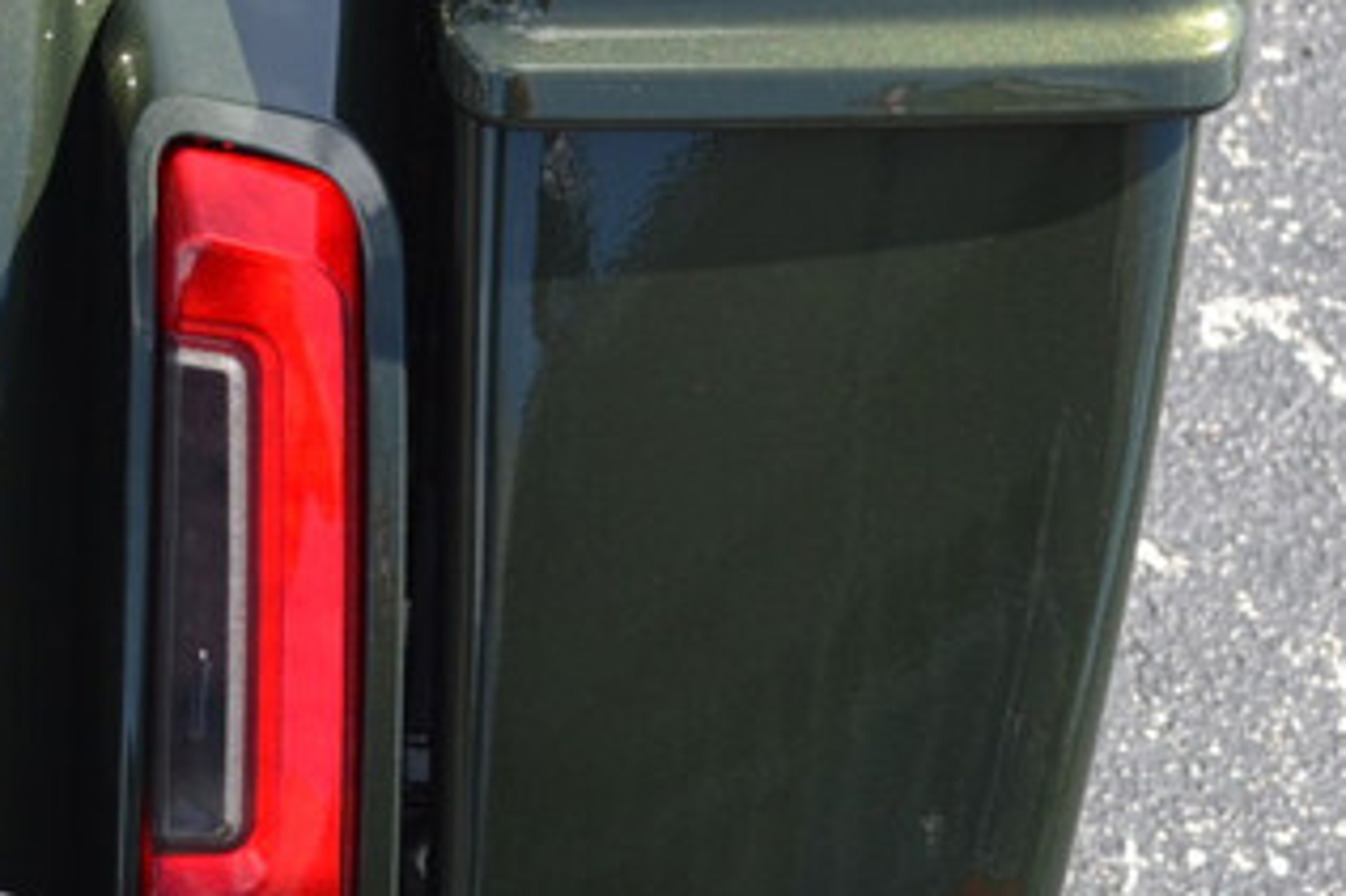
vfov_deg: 8.6
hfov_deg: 12.6
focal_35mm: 159
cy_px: -38
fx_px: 5941
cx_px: -297
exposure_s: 1/160
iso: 100
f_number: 6.3
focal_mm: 28
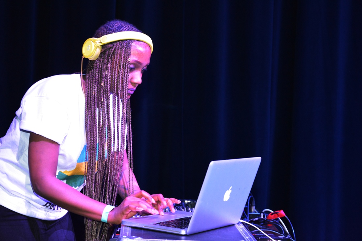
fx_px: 784
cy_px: 120
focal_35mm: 78
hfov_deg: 26.0
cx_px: 181
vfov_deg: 17.5
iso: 3200
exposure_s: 1/60
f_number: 5
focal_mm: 52
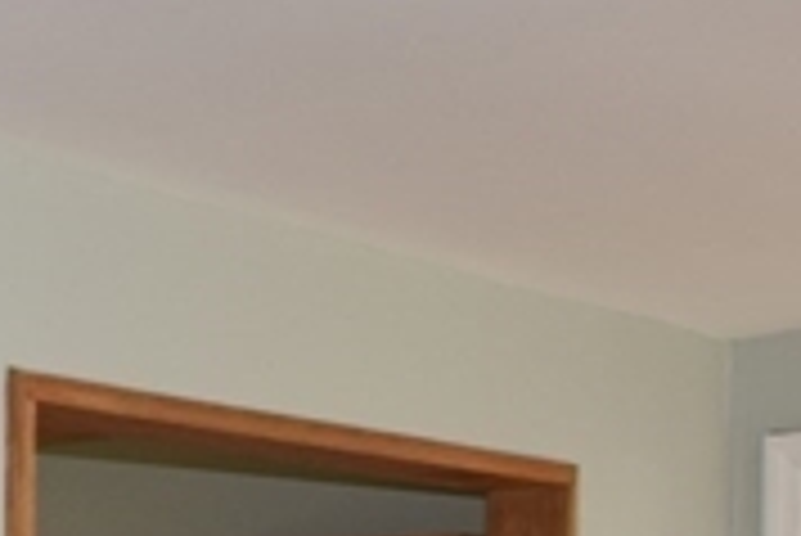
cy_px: 813
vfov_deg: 11.7
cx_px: -459
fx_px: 2491
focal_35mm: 112
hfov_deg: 16.4
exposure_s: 1/125
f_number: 5.6
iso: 320
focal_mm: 13
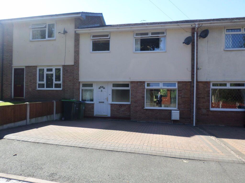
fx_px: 177
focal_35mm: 25
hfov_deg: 69.4
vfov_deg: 54.9
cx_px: 122
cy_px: 92
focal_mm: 4.5
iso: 80
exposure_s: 1/500
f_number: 2.5
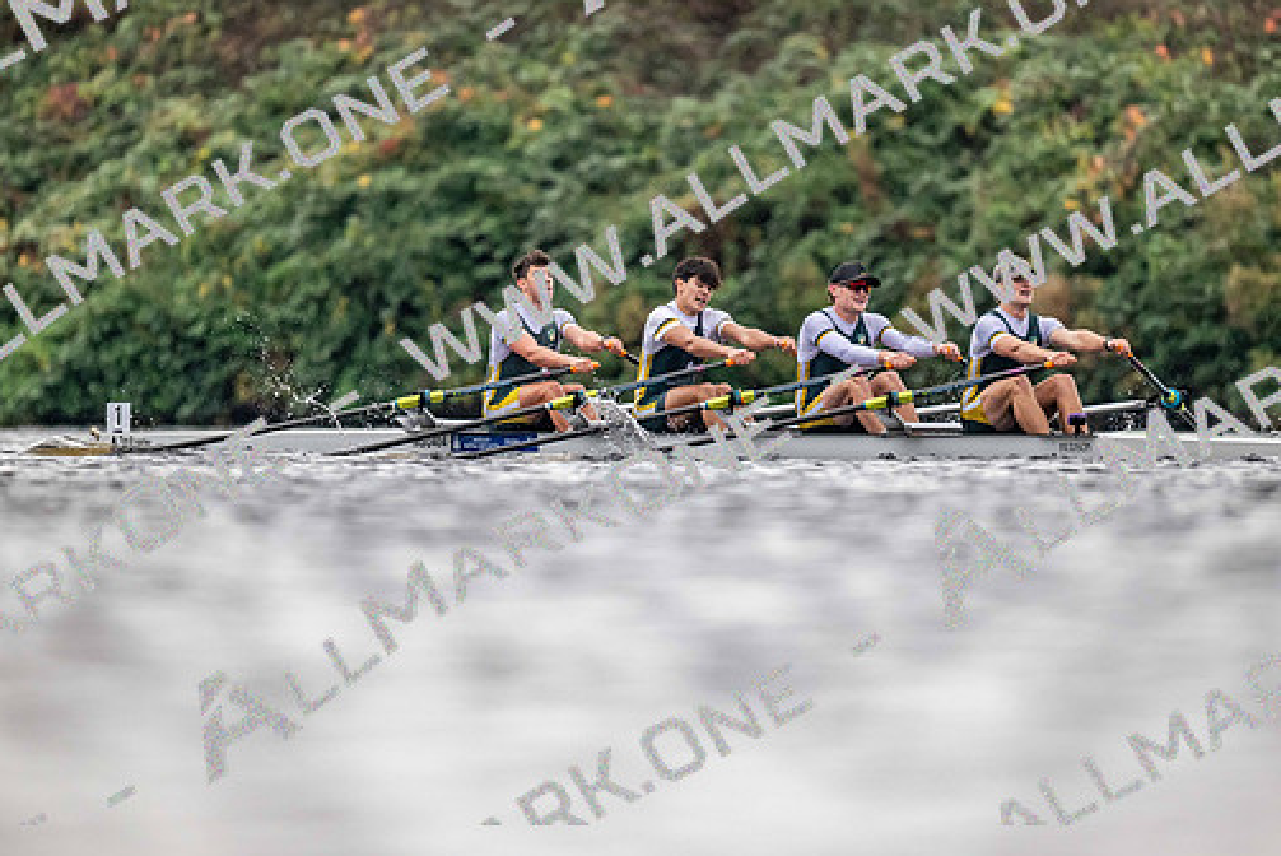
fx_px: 24637
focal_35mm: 692
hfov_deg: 3.0
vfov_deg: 2.0
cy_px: 389
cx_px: 716
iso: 2200
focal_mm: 600
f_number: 4
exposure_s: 1/2500
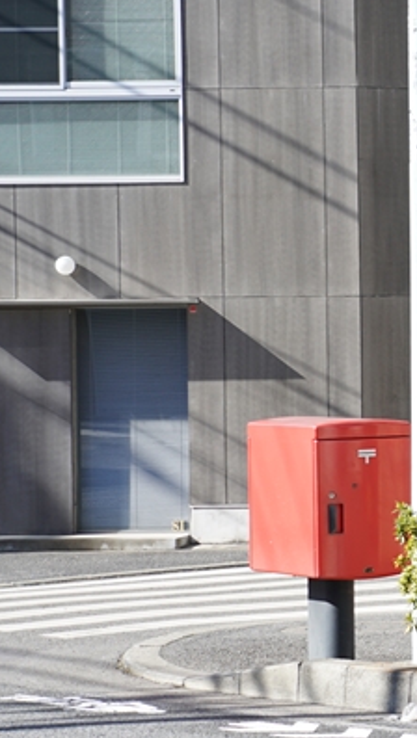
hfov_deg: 6.9
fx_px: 3393
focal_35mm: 173
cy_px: 322
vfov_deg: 12.4
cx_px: 724
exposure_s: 1/250
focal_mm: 55
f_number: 5.6
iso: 100
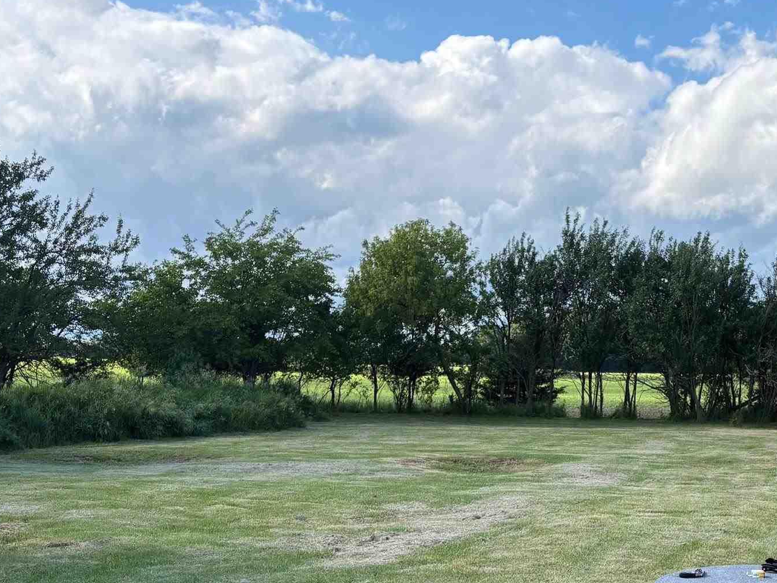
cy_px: 472
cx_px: 556
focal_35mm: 55
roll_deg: -0.6
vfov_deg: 26.1
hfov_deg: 34.4
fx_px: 1235
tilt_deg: -5.3
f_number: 1.6
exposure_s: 1/2538
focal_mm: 5.96
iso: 50
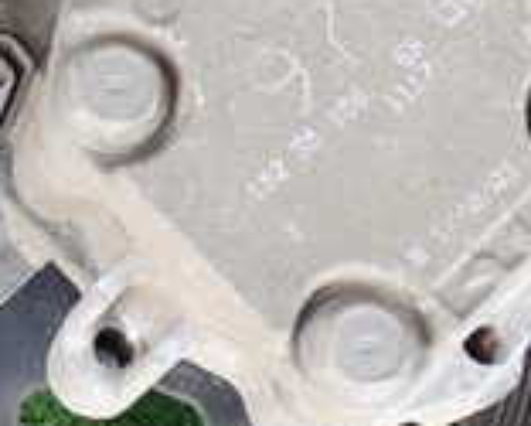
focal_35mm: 143
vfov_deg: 10.8
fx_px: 2249
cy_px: 99
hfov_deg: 13.2
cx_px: -78
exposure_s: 1/80
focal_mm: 6.83
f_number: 2.7
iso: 200
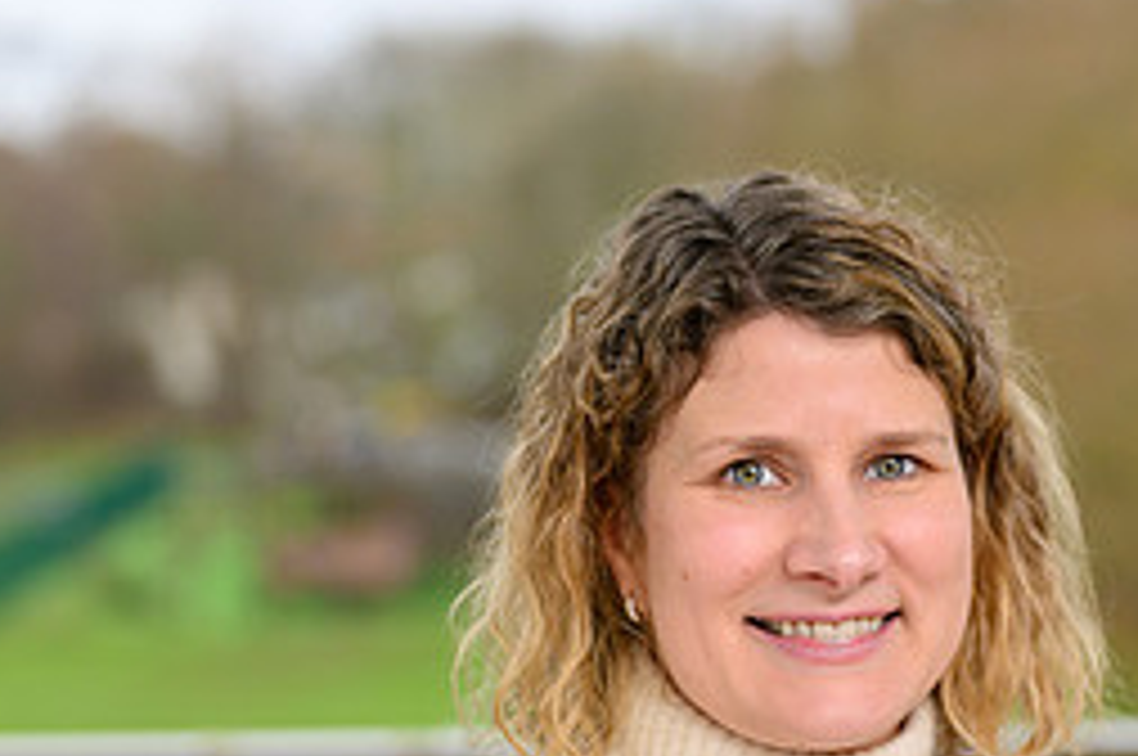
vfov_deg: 9.3
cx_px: 693
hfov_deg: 14.0
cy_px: 659
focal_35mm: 147
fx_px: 4641
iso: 400
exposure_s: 1/200
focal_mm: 64
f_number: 2.4
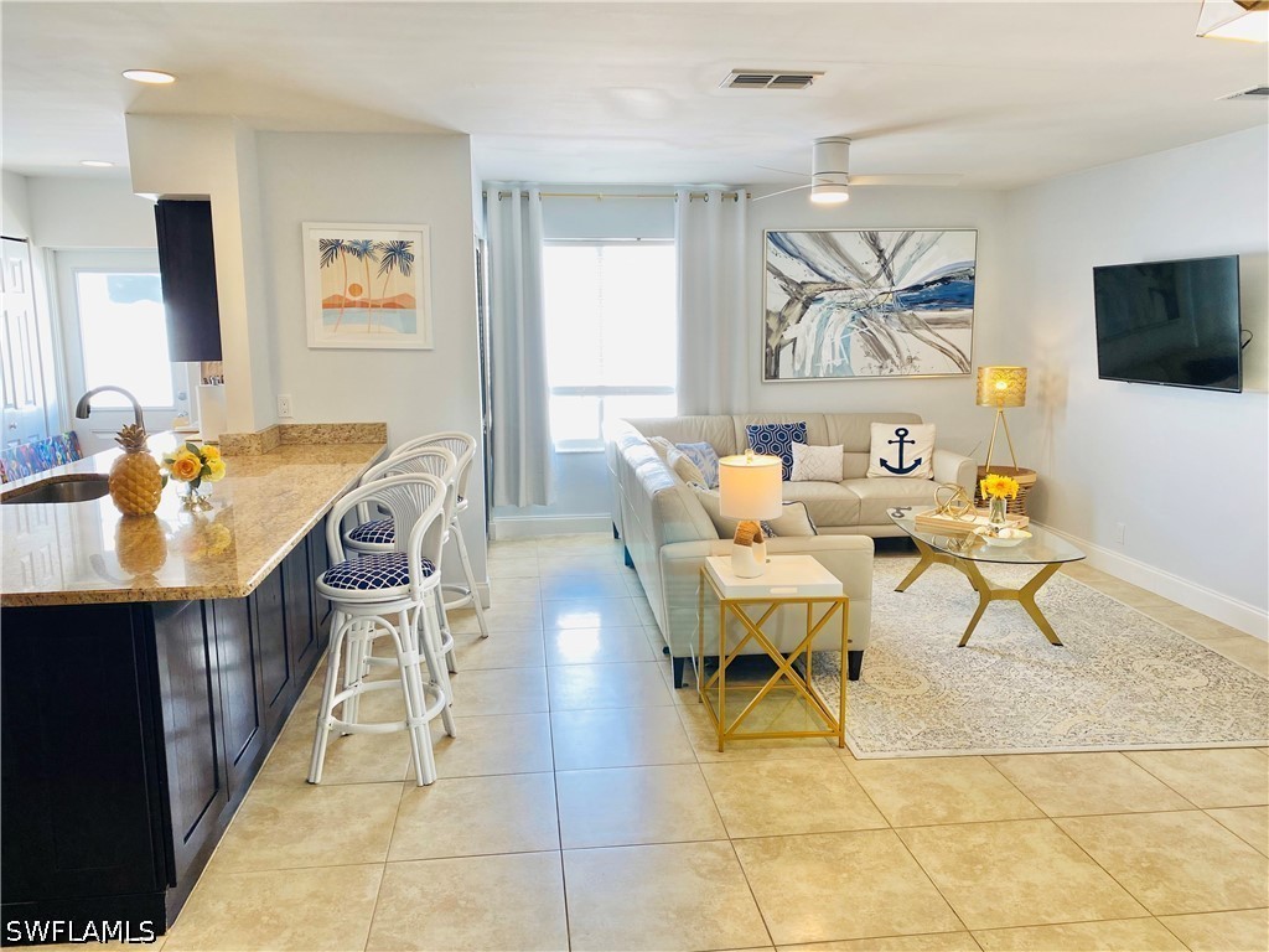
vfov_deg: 53.1
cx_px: 634
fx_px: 953
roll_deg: -0.5
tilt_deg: -9.6
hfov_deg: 67.3
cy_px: 476
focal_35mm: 26
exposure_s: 1/120
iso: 80
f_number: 1.8
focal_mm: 4.25
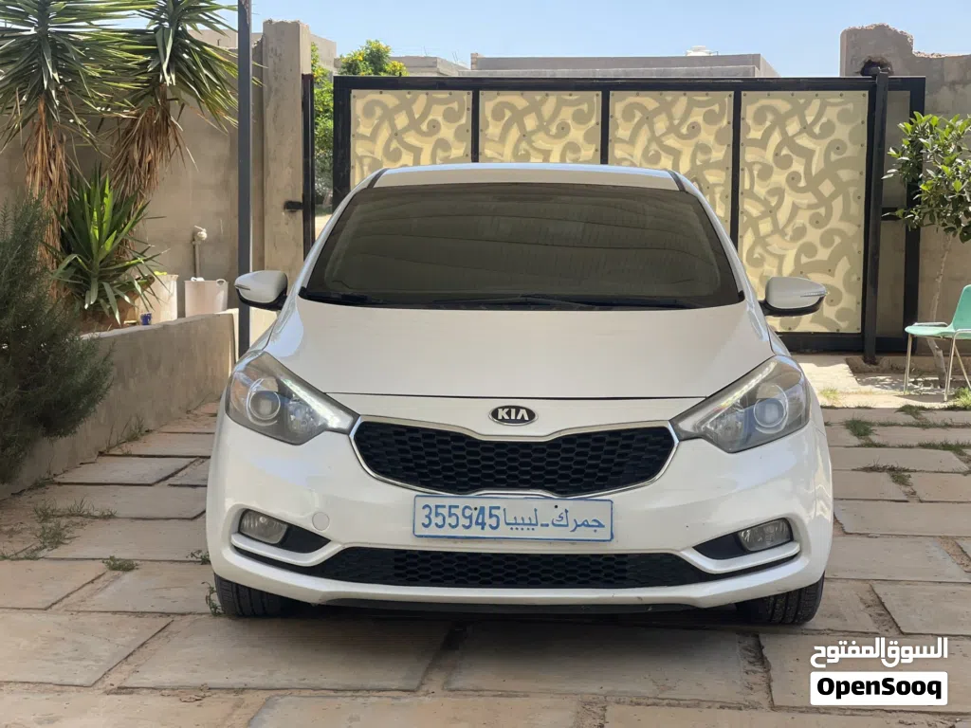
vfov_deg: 22.9
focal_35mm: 64
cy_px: 364
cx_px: 486
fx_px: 1795
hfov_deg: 30.3
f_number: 2.2
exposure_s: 1/536
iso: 32
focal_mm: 7.5
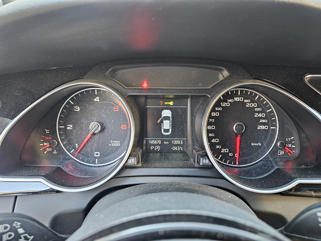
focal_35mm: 23
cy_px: 120
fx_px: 213
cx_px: 160
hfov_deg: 73.9
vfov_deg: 58.9
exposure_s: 1/28.7
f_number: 1.8
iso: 320
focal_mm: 5.4
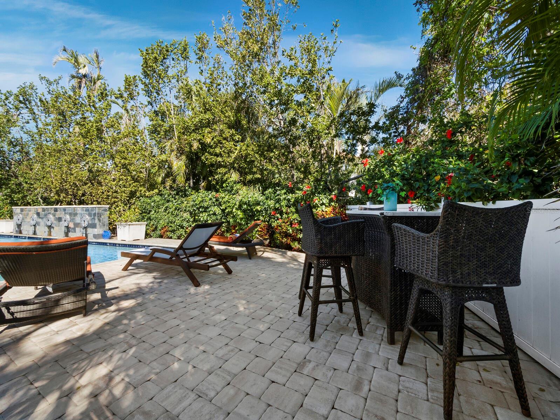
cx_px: 280
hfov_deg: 102.0
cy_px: 210
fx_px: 227
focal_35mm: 14
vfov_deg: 85.7
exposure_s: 1/125
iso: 400
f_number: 11
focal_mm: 7
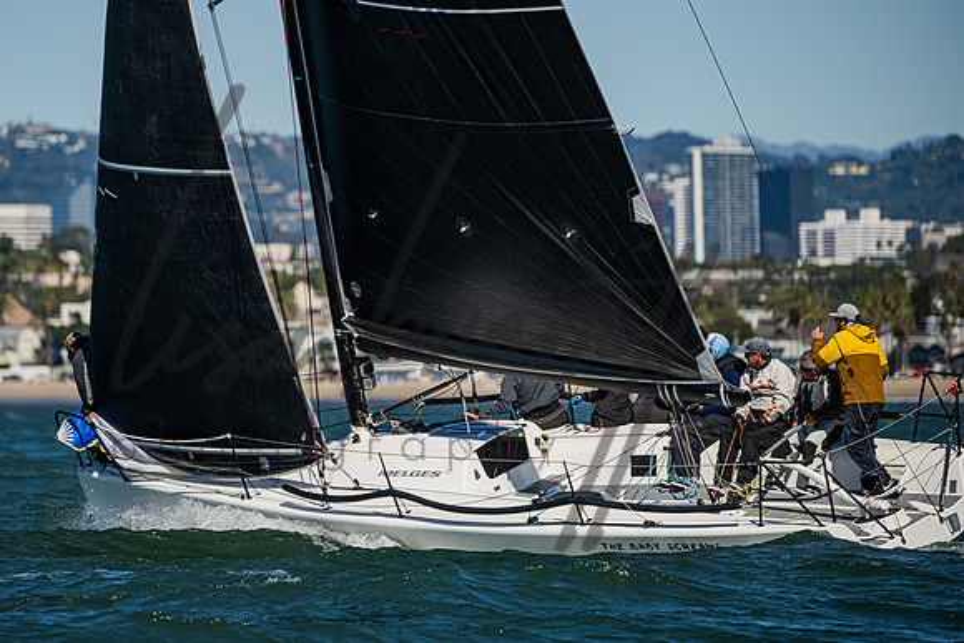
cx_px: 383
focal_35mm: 382
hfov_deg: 5.4
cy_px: 294
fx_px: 10231
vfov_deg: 3.6
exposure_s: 1/6400
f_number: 5.6
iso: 400
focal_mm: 310
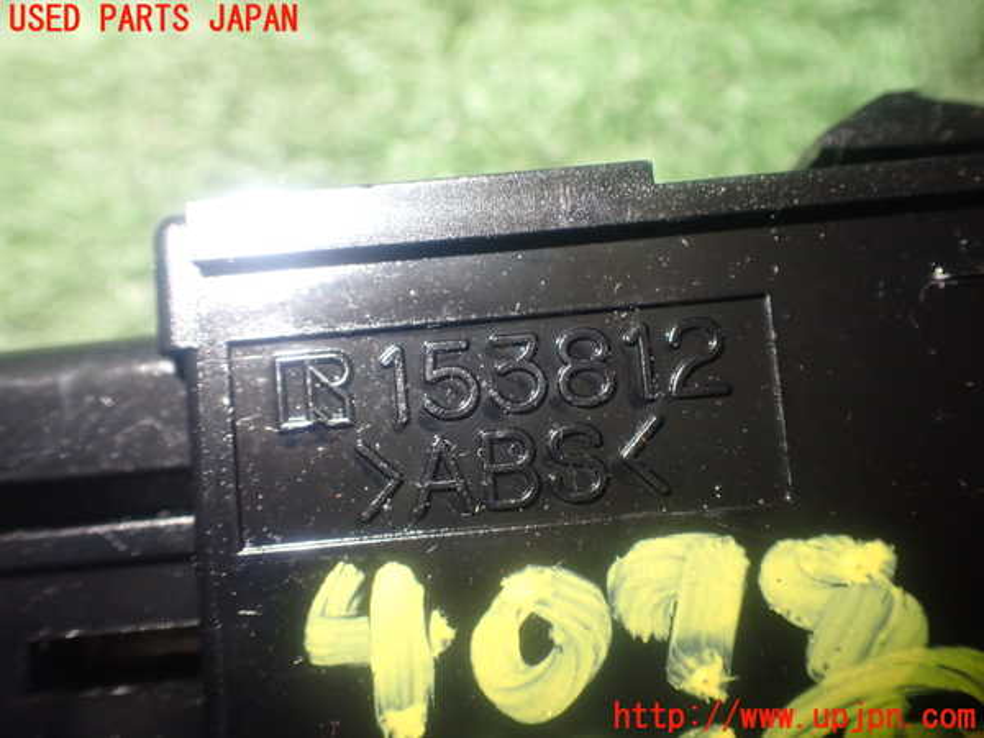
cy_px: 369
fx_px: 1080
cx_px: 492
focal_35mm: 38
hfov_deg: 49.0
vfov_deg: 37.7
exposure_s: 1/40
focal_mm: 6.83
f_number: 2.7
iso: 400
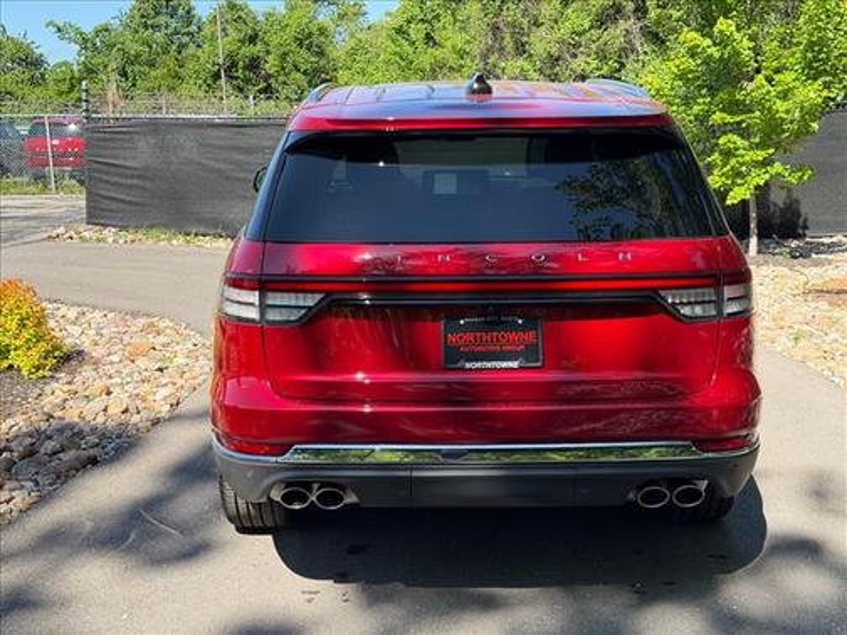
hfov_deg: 39.7
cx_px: 424
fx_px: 1174
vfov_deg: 30.3
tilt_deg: -8.7
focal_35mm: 48
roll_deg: +2.4
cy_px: 318
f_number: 1.78
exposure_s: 1/1543
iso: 80
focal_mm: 6.76
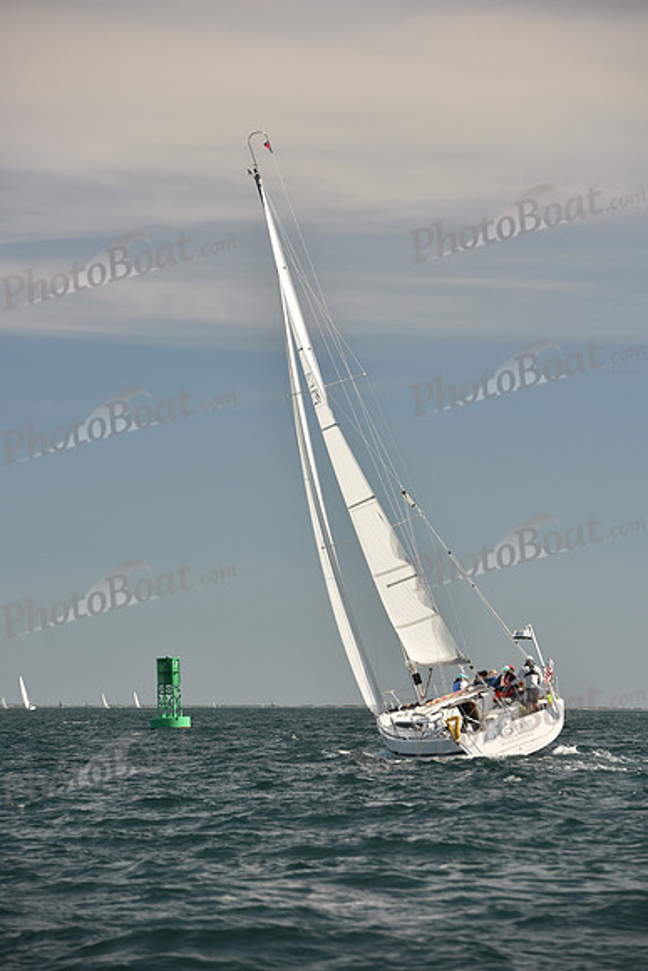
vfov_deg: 13.2
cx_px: 324
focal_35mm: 155
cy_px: 486
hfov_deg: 8.9
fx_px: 4182
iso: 250
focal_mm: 155
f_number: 5.6
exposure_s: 1/640
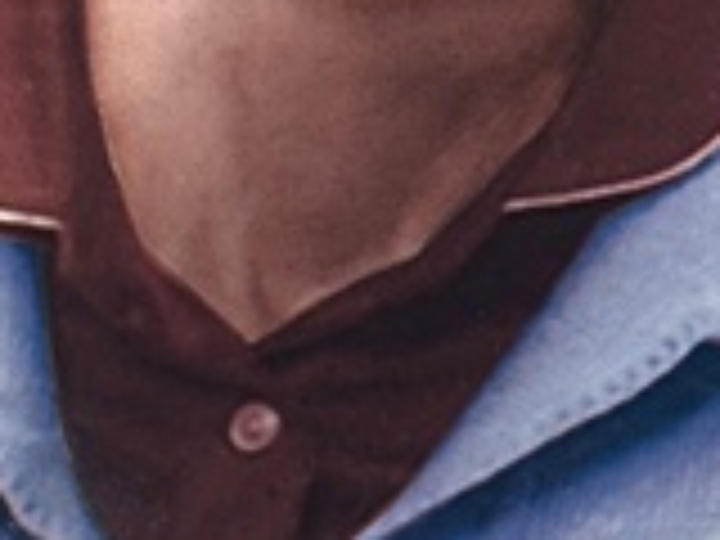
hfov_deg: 7.9
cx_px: 29
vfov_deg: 5.9
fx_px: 5179
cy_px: 680
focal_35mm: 249
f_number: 1.7
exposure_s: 1/532
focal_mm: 4.71
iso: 50
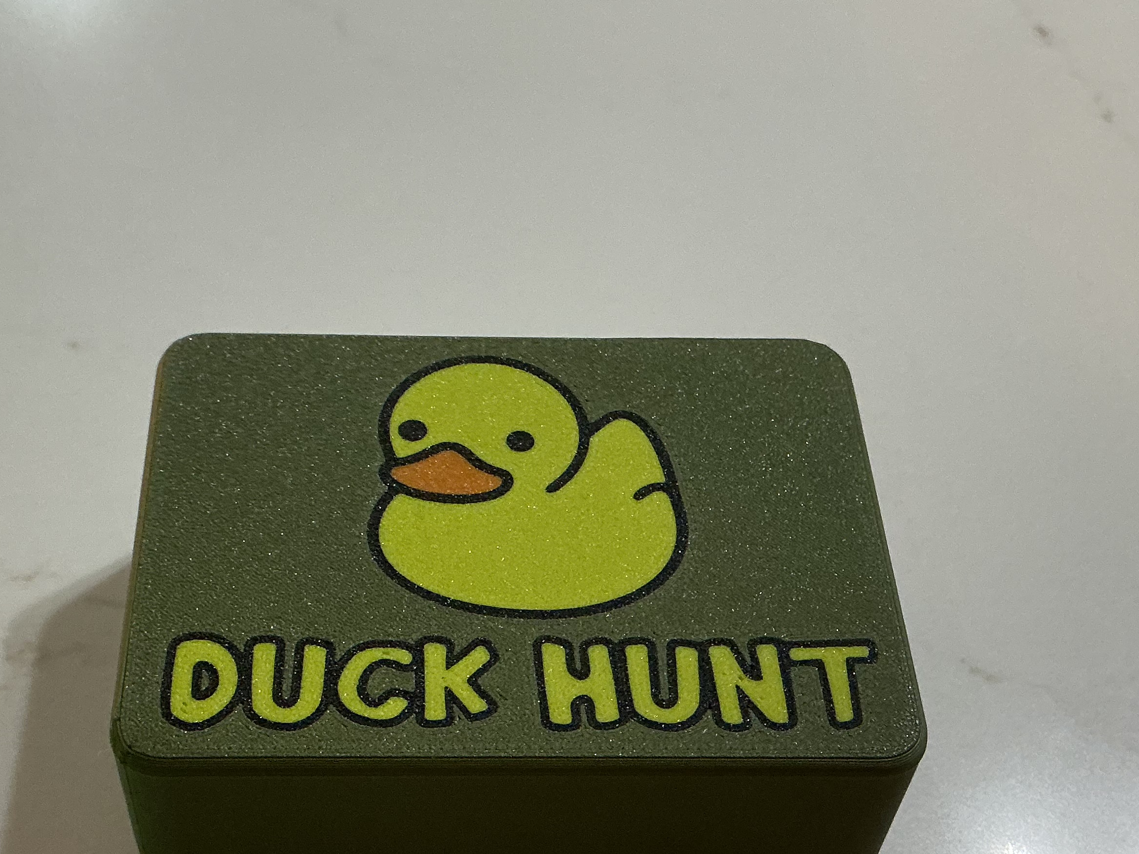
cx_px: 515
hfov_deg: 38.2
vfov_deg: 28.6
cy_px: 655
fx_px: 1645
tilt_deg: -53.9
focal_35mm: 50
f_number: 1.8
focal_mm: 3
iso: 160
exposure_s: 1/60
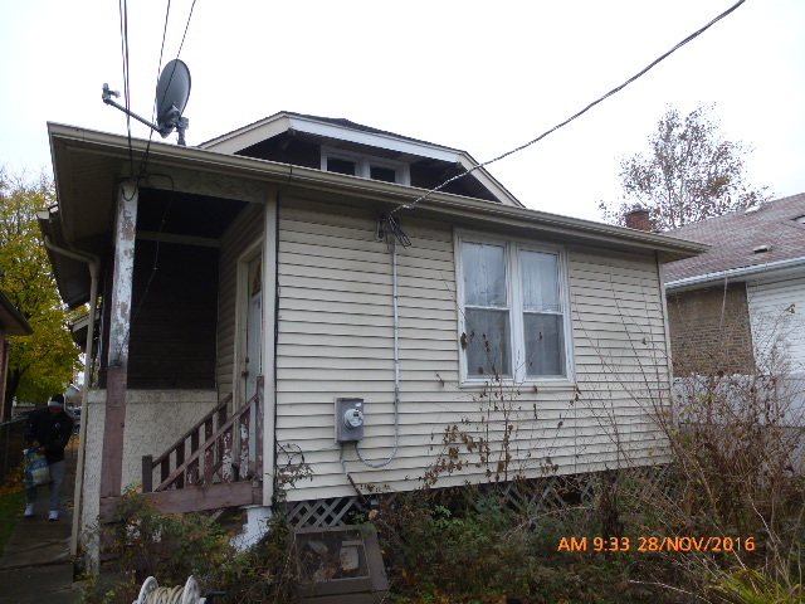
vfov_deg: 56.8
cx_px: 402
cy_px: 302
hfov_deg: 71.6
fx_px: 558
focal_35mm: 24
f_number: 3.3
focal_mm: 4.3
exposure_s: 1/60
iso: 160
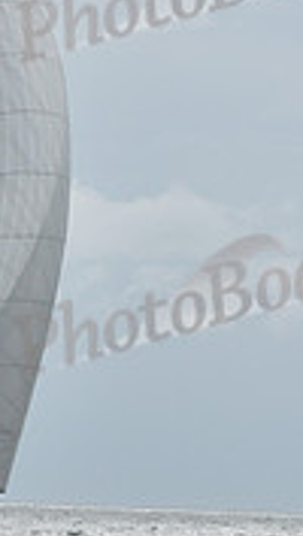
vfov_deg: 6.0
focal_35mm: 360
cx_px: -141
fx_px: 5125
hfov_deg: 3.4
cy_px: 185
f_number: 7.1
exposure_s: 1/1250
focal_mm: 105
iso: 200
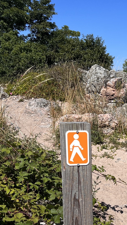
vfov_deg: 34.9
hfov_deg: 20.1
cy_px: 179
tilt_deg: -12.8
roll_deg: -0.5
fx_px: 347
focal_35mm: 58
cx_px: 124
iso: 50
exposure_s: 1/5319
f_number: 1.5
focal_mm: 5.7
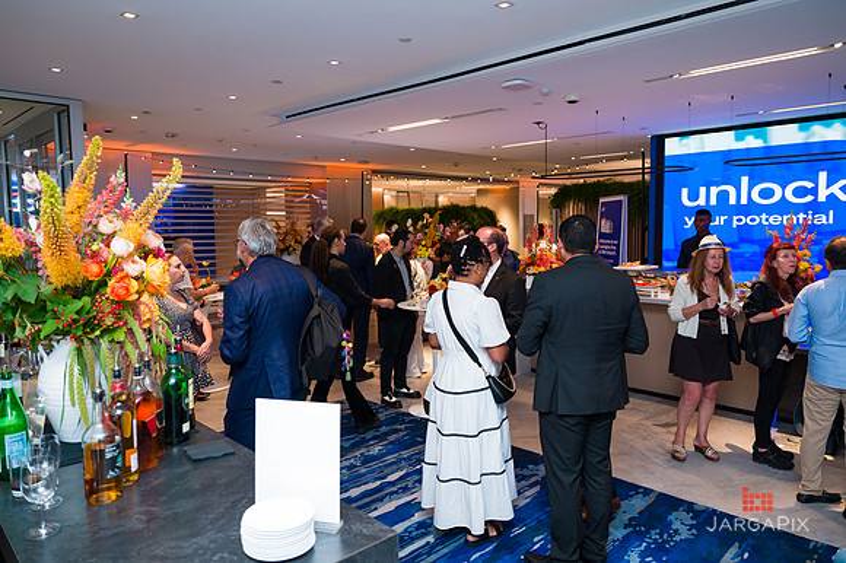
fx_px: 582
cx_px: 418
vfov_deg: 51.7
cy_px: 278
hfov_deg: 72.1
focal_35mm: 25
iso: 800
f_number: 3.2
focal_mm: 24
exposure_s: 1/160
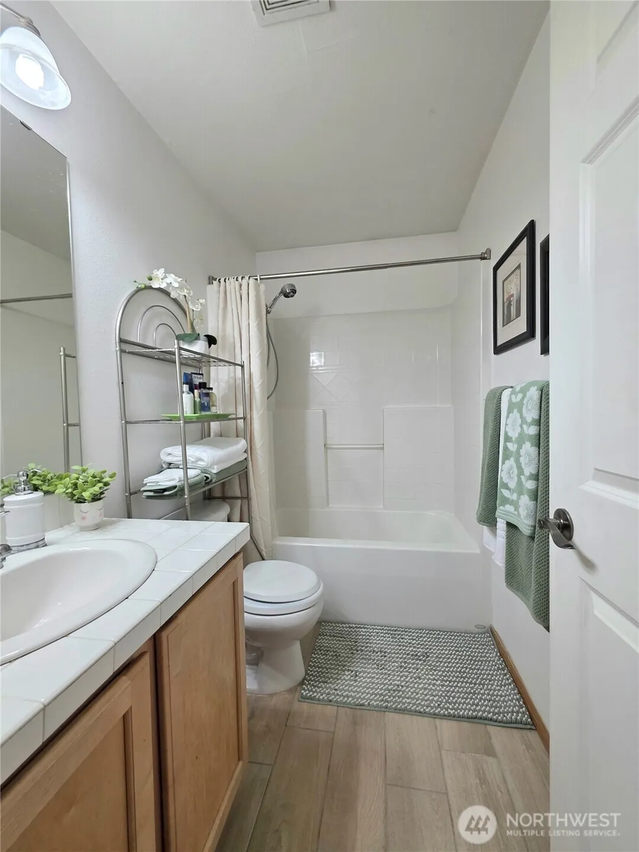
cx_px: 320
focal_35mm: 13
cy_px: 426
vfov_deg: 106.2
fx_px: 320
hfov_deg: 89.9
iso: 200
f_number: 1.9
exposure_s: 1/120
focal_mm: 2.2
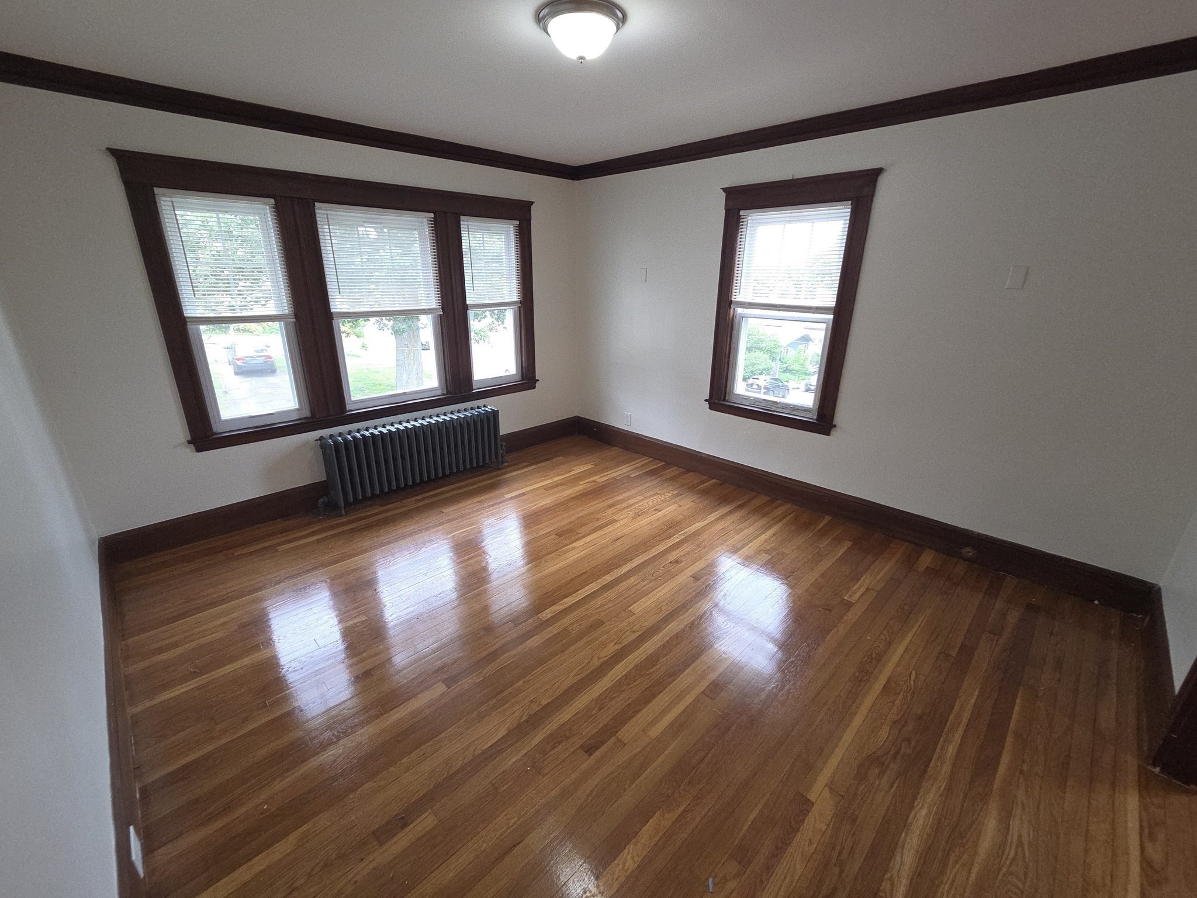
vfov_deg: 89.9
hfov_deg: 106.2
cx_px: 598
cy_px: 449
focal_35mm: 13
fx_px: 450
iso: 100
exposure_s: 1/60
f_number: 2.2
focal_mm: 2.2
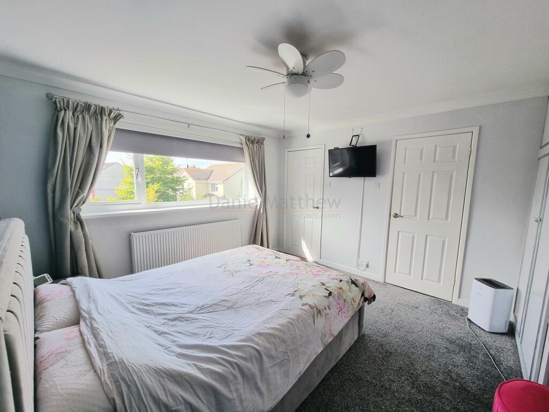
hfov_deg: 106.2
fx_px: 206
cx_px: 274
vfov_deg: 89.9
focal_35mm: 13
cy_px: 206
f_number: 2.2
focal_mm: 2.2
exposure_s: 1/185
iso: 50
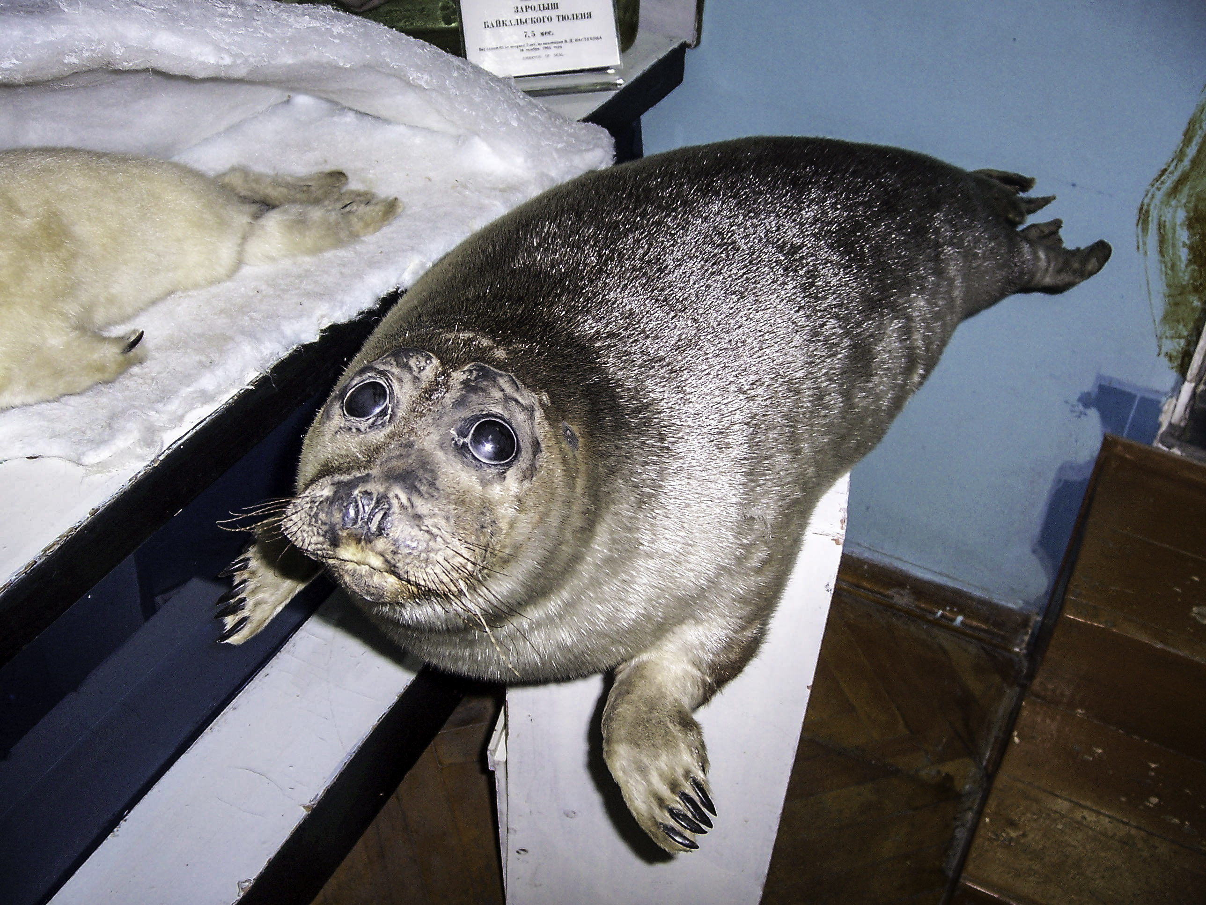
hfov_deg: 51.4
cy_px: 452
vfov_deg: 39.7
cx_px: 603
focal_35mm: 36
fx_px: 1254
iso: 80
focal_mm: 6.2
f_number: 2.8
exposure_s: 1/60
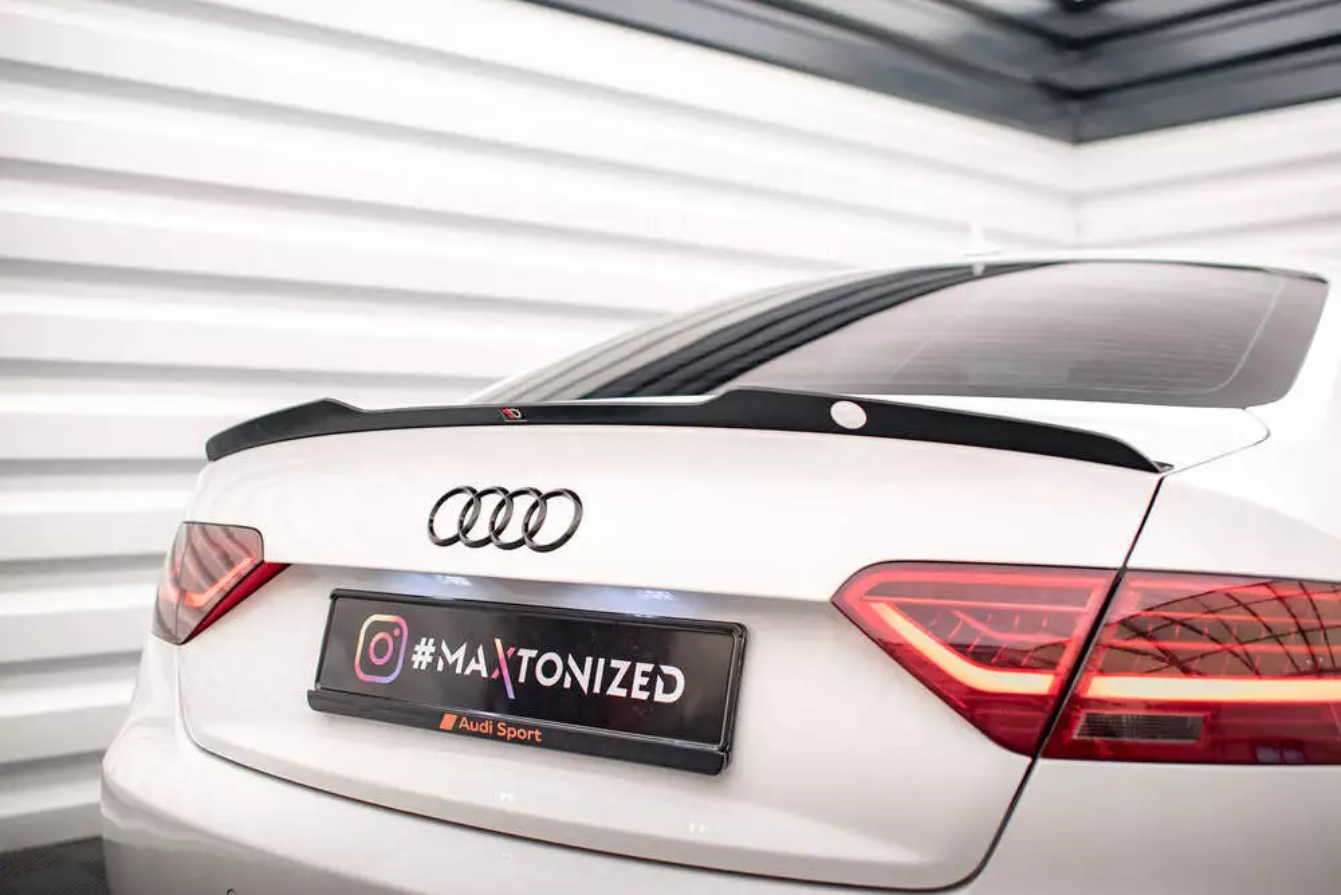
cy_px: 435
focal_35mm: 37
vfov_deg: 36.0
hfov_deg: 51.9
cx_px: 670
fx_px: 1377
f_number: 2.5
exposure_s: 1/125
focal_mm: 35
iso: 1000
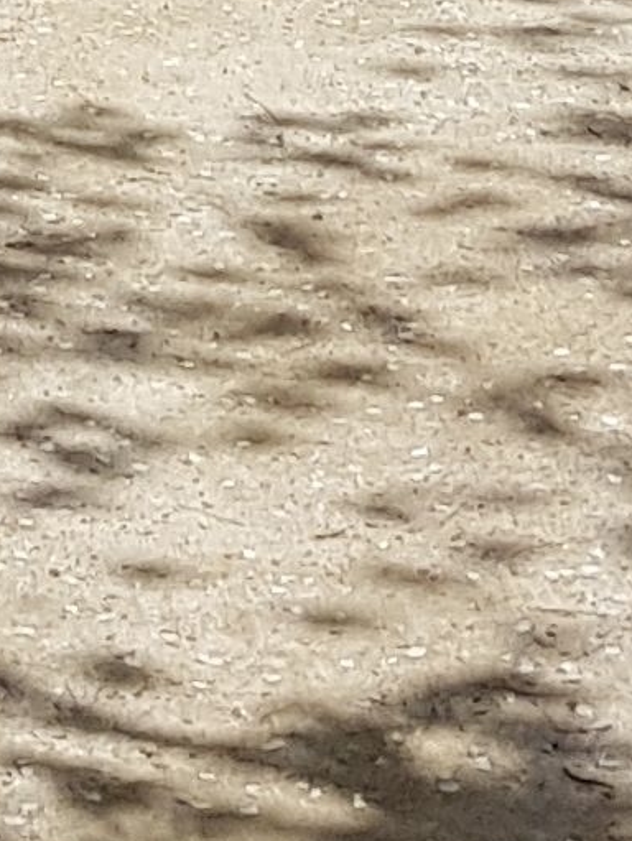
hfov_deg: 6.6
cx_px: -1259
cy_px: -2036
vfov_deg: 7.8
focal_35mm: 205
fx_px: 4984
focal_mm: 4.3
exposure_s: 1/2024
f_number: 1.7
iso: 40
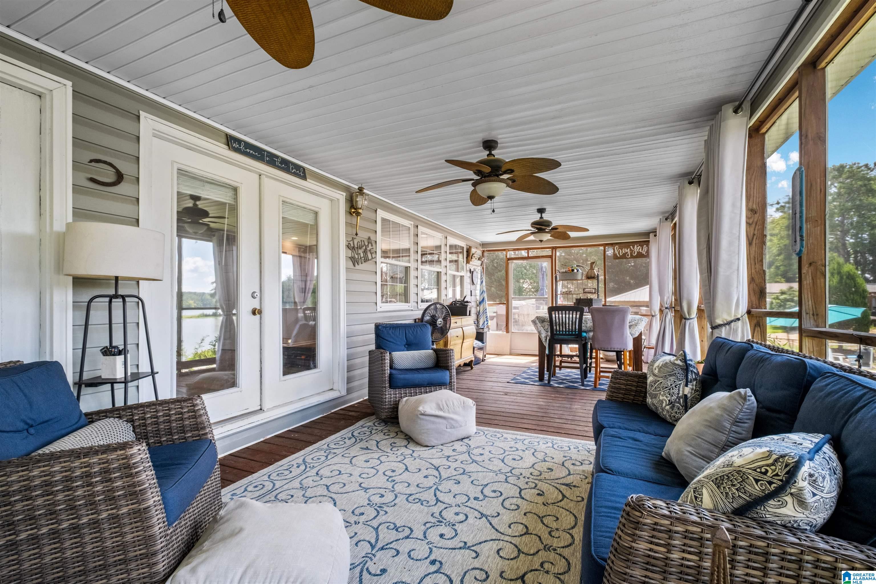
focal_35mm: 15
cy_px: 292
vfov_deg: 77.3
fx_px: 365
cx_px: 438
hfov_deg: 100.4
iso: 640
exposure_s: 1/15
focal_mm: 10
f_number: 7.1
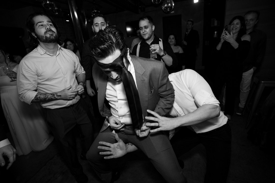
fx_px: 130
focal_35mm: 17
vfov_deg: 70.4
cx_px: 138
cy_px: 92
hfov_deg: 93.3
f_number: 3.5
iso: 1600
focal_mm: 17
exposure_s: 1/200
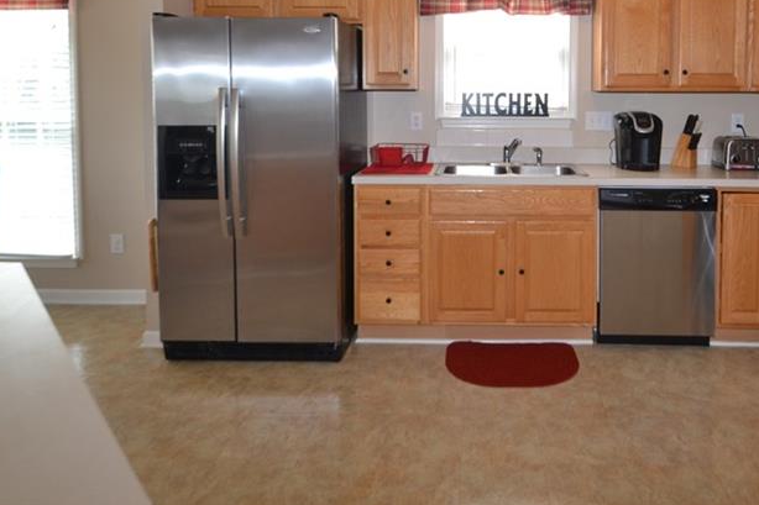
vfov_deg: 47.9
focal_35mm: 25
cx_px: 485
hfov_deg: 70.1
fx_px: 527
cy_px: 88
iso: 400
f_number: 4.5
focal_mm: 10
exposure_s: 1/80
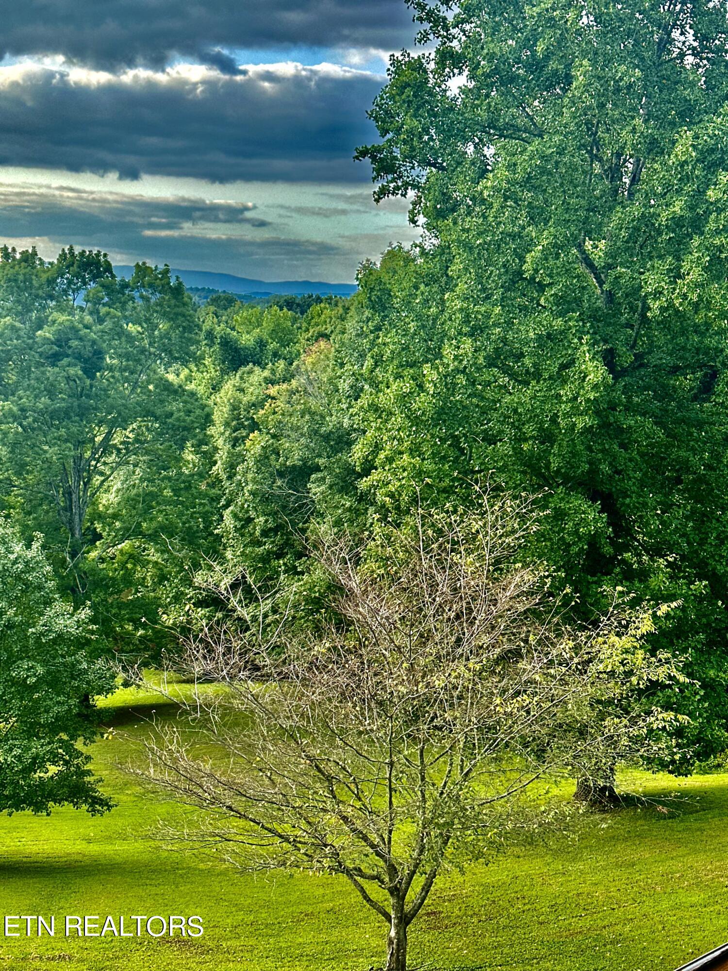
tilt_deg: -7.9
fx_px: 1346
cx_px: 364
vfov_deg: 39.7
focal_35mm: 48
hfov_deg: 30.3
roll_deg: -2.4
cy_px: 486
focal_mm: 6.86
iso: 64
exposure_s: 1/594
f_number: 1.78
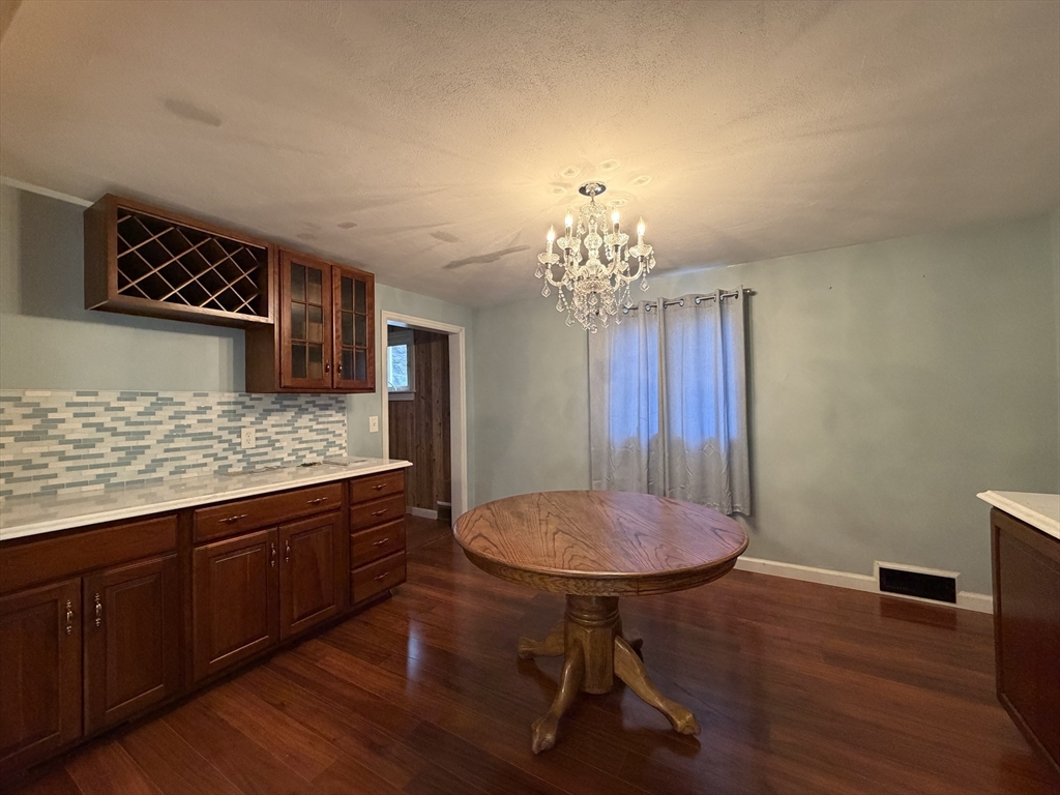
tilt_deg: +0.1
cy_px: 398
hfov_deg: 102.1
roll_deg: +1.1
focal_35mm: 14
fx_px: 429
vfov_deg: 85.7
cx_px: 530
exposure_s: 1/60
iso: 400
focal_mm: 2.22
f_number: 2.2
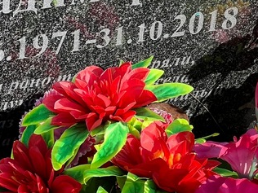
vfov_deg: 7.5
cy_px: -49
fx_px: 1453
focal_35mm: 195
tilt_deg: -39.9
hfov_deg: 10.1
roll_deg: -3.3
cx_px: 69
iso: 32
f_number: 2.8
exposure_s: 1/295
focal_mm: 9
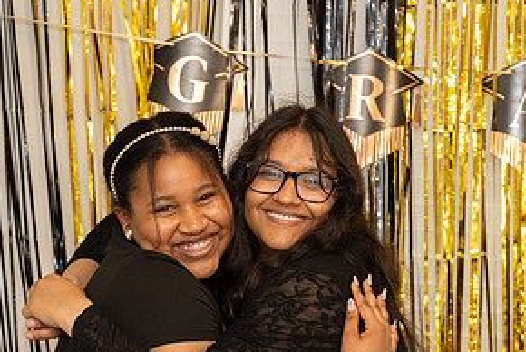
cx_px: 227
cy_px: 309
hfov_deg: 11.7
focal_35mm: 176
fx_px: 2574
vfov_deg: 7.8
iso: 800
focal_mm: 81
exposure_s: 1/160
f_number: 2.8
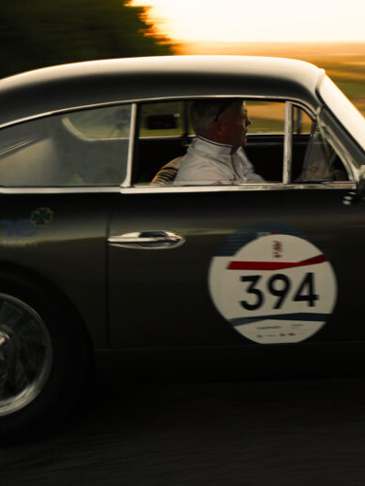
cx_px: 440
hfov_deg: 21.6
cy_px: 58
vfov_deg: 29.6
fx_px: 885
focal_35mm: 63
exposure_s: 1/160
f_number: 4
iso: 160
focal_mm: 24
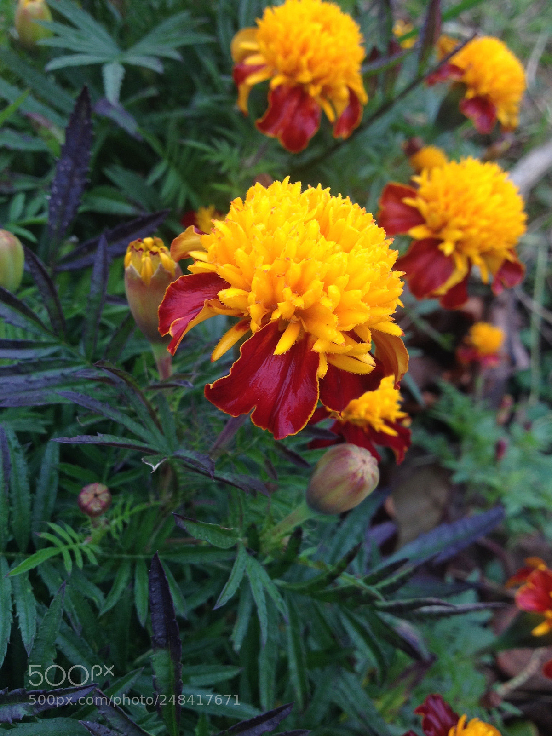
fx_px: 744
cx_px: 276
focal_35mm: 35
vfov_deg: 52.6
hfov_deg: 40.7
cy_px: 368
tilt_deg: -47.9
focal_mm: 4.28
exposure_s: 1/60
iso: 50
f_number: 2.4
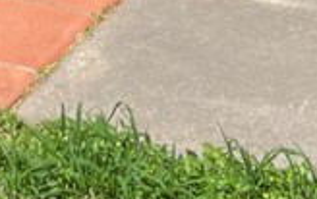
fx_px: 1488
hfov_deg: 11.9
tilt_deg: -6.8
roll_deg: +2.9
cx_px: -70
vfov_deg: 6.8
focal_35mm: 172
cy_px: -417
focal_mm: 4.2
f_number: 1.6
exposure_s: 1/1490
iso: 32
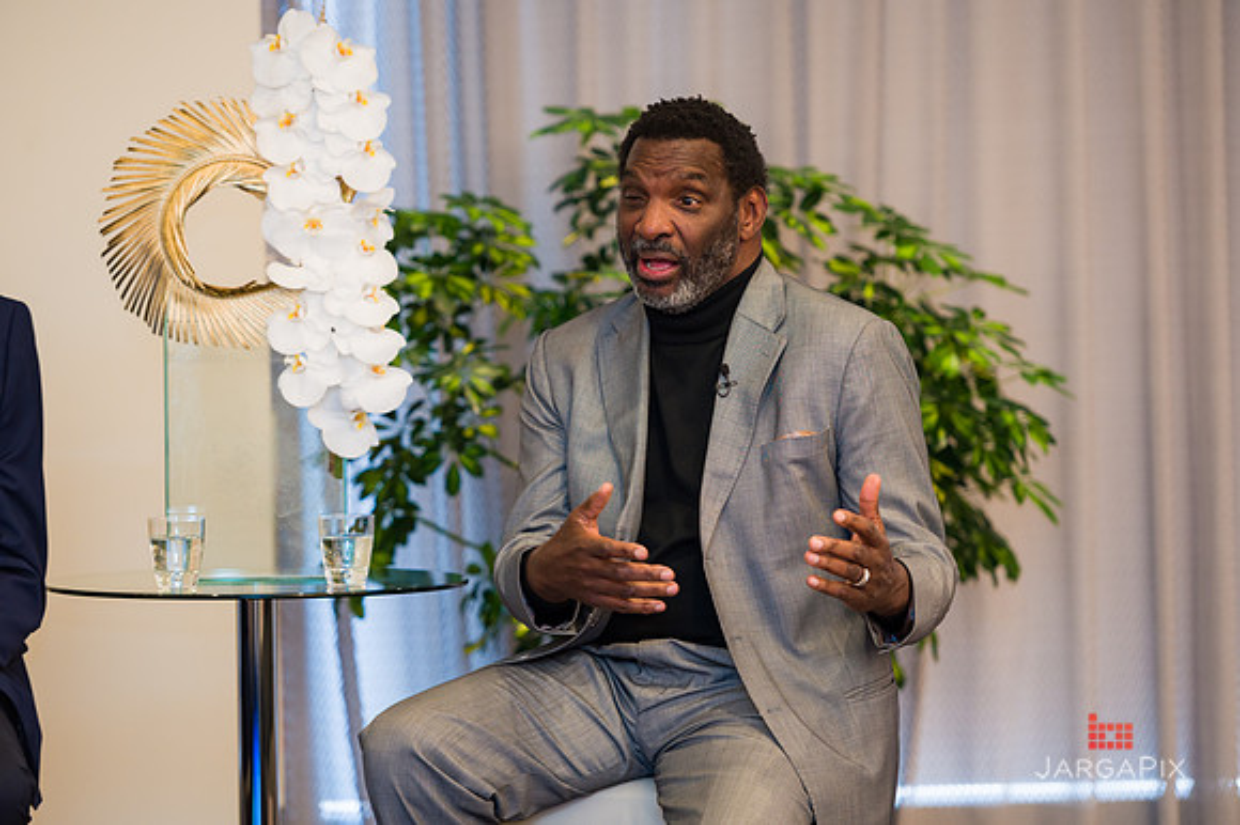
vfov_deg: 8.3
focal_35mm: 165
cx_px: 620
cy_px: 412
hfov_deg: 12.5
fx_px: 5680
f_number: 3.2
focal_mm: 165
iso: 800
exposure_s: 1/200
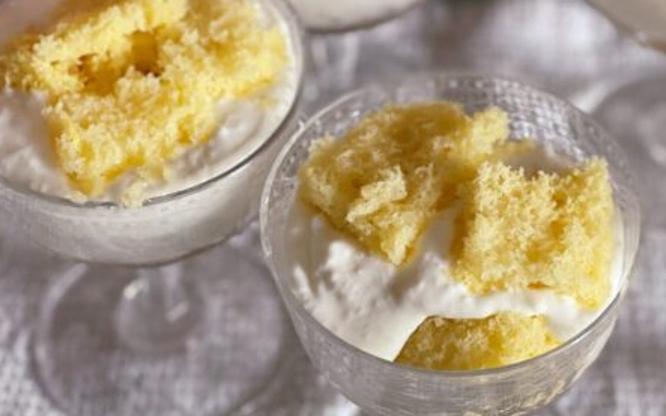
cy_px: 95
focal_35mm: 115
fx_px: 2088
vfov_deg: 11.4
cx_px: 508
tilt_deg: -48.5
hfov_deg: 18.0
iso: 250
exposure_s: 1/107
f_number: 2.2
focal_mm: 7.5
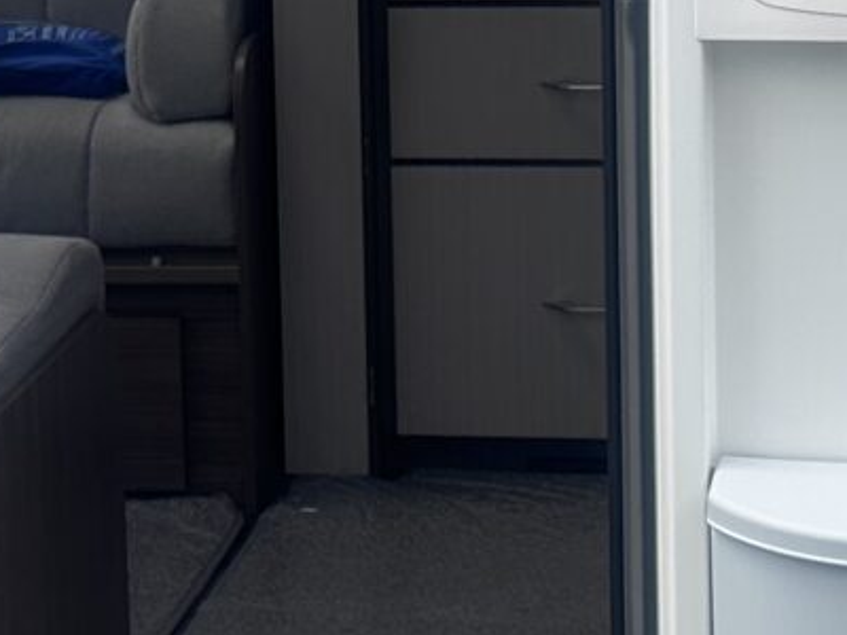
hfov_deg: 16.0
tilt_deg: -4.1
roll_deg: +0.4
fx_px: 3010
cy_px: -40
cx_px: 445
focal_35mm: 123
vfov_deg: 11.9
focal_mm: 6.86
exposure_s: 1/2070
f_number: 1.78
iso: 80
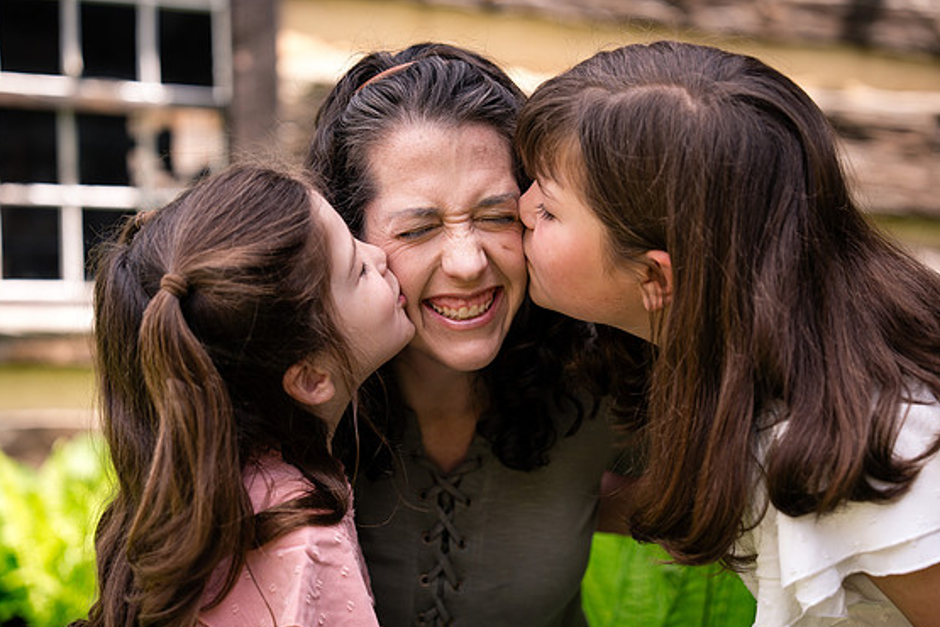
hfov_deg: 28.8
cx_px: 473
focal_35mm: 70
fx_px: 1828
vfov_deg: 19.5
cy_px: 326
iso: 100
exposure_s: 1/320
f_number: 2.8
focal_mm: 67
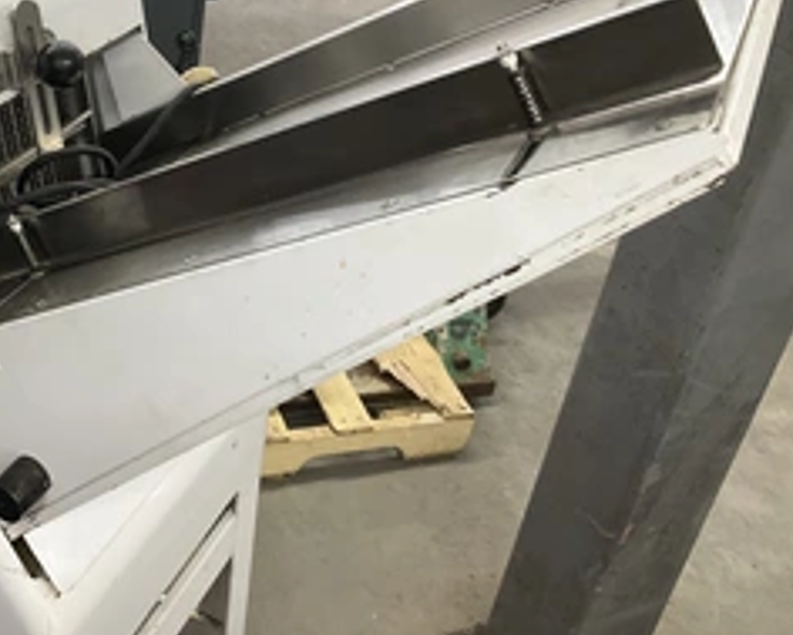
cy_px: 168
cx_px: 171
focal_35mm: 48
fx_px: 1127
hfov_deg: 37.5
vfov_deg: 31.0
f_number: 1.8
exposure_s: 1/60
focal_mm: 3
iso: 100
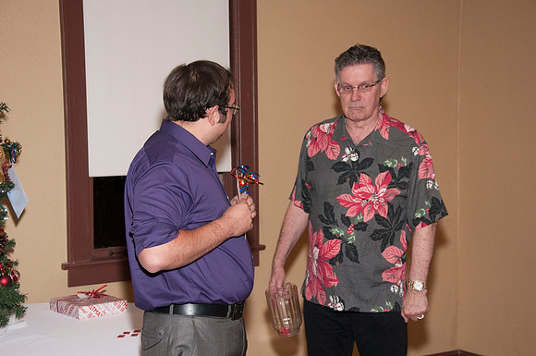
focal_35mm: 63
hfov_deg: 31.9
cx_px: 268
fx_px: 937
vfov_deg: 21.5
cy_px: 178
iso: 800
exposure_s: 1/80
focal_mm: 42
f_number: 5.6
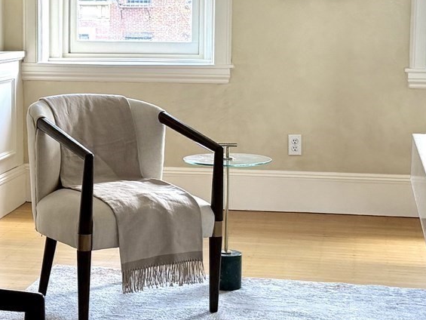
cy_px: 100
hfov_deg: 22.5
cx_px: 167
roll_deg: +0.2
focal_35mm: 87
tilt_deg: -5.6
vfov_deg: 16.9
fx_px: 1071
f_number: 1.78
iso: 200
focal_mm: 6.76
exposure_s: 1/121
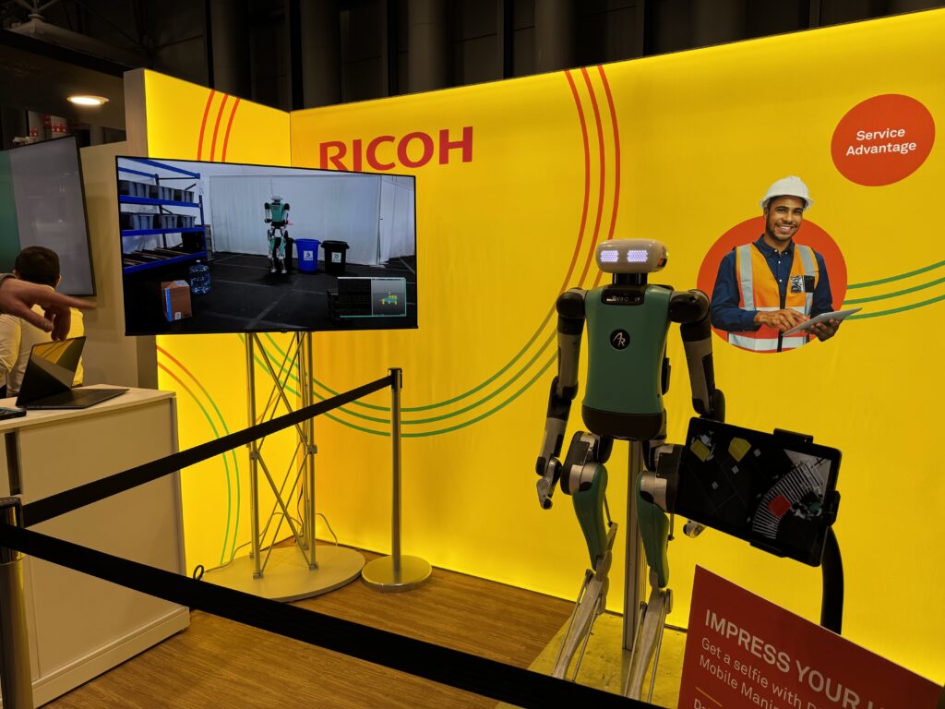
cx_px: 472
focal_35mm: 24
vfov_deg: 56.8
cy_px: 354
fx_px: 655
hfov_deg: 71.6
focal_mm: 6.76
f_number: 1.78
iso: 64
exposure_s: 1/120
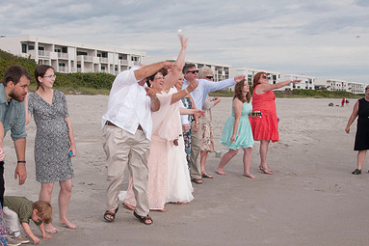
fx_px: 604
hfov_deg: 33.6
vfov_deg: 23.0
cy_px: 130
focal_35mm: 59
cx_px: 122
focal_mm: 26
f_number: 9
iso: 100
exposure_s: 1/250
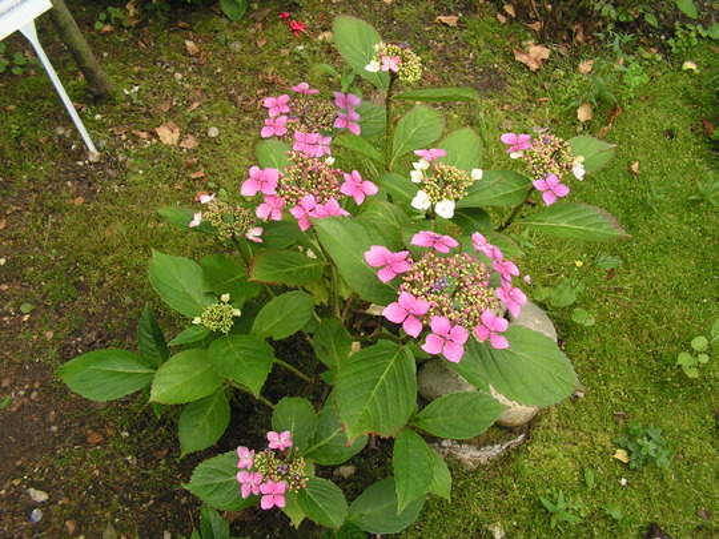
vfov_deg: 39.7
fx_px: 748
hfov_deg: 51.4
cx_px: 360
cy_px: 270
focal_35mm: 36
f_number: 3.2
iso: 64
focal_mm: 6
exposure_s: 1/160
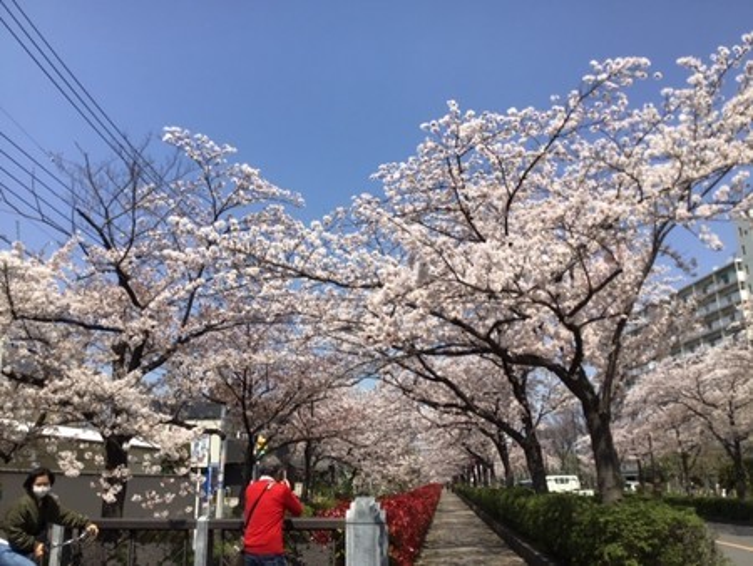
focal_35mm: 31
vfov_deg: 45.5
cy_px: 283
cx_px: 376
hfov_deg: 58.3
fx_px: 675
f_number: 2.4
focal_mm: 3.3
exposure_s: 1/1481
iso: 25
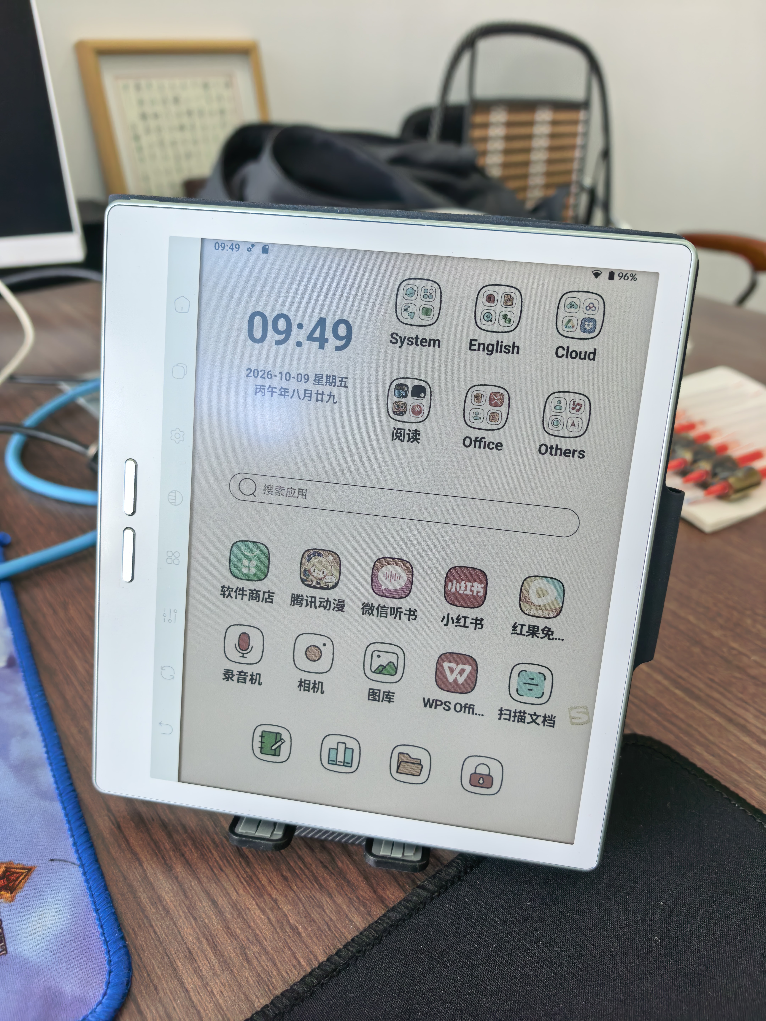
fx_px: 708
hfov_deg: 56.8
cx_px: 383
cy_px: 510
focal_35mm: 24
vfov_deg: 71.6
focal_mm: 5.75
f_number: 2
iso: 50
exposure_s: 1/110
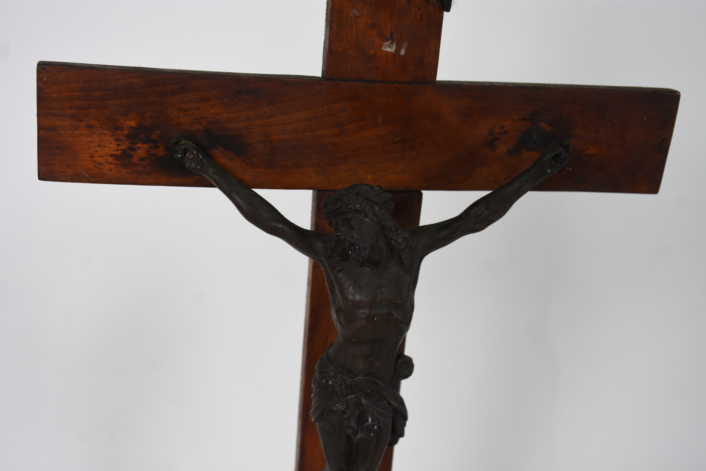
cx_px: 353
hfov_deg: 38.9
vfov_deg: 26.5
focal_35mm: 51
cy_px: 236
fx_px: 1000
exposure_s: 1/50
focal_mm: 34
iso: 200
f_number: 7.1
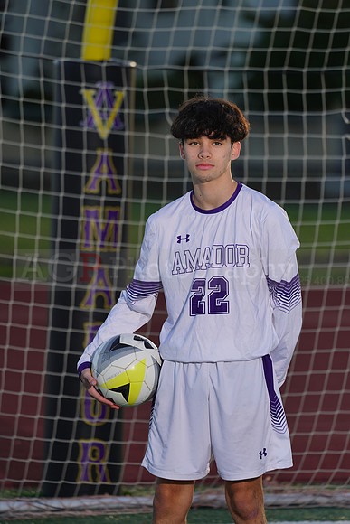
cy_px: 262
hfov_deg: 3.4
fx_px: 5829
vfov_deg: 5.2
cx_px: 175
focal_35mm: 400
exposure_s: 1/200
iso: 100
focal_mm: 400
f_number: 8
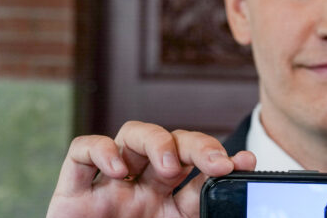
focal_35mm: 139
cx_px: 329
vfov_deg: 9.9
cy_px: 130
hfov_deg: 14.5
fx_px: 1263
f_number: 6.3
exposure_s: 1/250
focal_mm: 55
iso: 1250
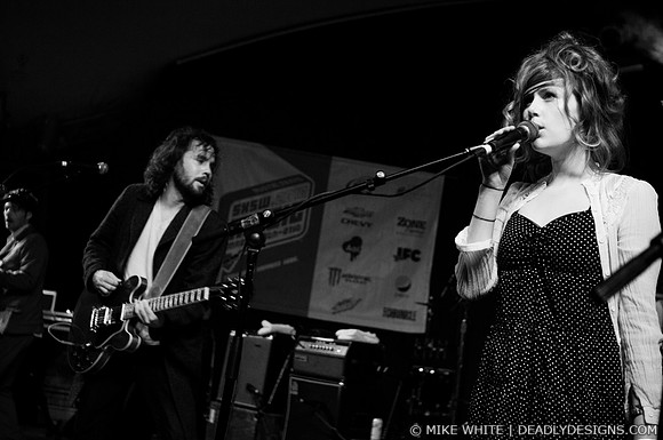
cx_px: 332
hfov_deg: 43.7
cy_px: 220
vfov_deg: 29.8
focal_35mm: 45
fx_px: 828
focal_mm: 30
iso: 1250
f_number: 2.8
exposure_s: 1/125
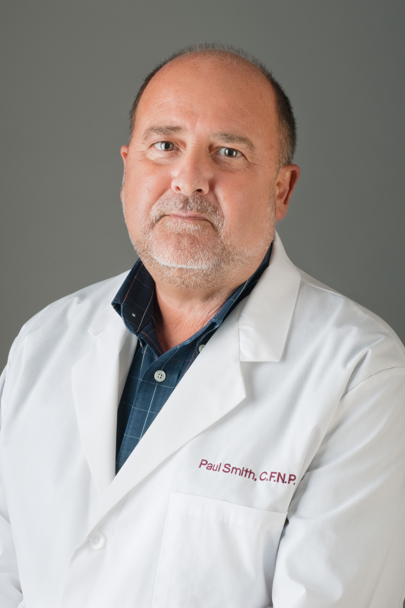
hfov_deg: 16.1
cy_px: 304
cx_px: 202
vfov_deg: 23.9
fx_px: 1436
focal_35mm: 85
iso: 200
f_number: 16
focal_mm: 85
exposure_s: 1/200
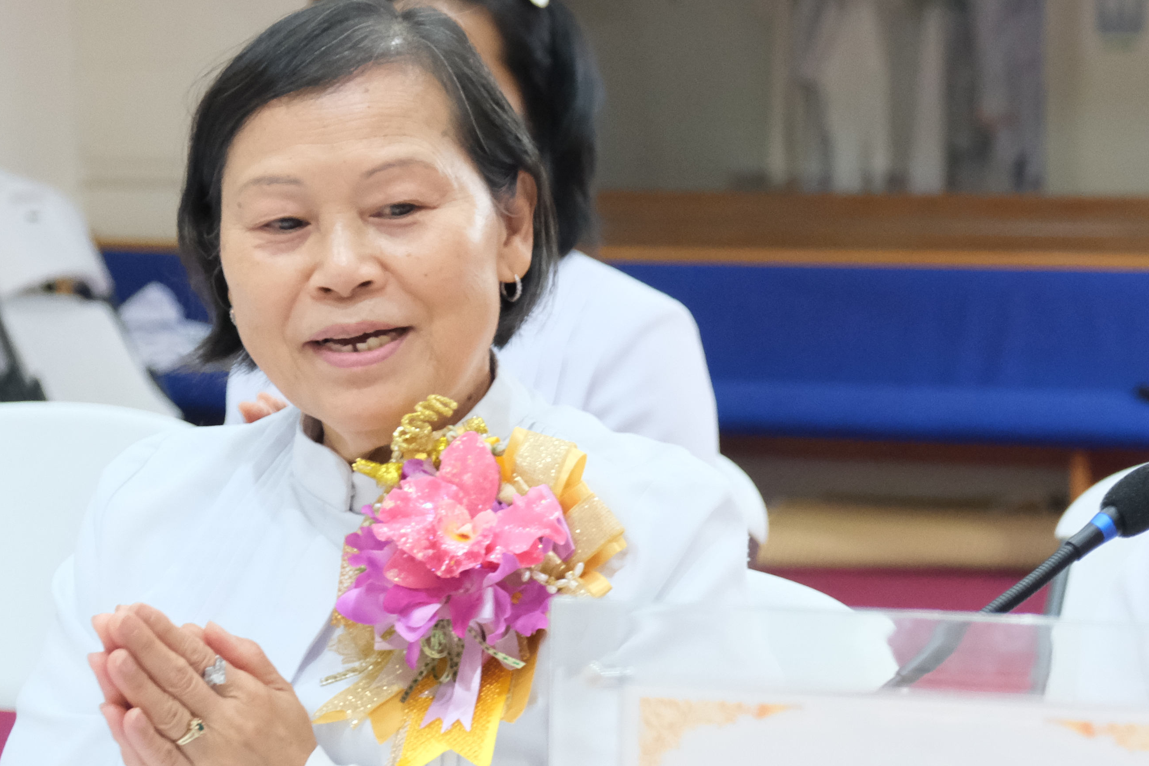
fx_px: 4117
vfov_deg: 10.6
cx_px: 1191
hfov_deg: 15.6
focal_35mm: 129
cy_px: 580
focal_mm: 35.8
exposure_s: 1/28
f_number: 3.6
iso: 3200
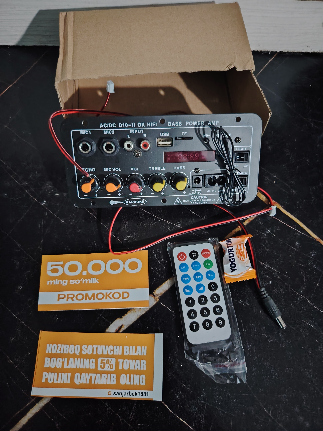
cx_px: 162
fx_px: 299
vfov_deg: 71.6
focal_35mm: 24
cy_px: 216
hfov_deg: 56.8
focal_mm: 5.25
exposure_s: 1/16.7
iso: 8192
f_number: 1.75
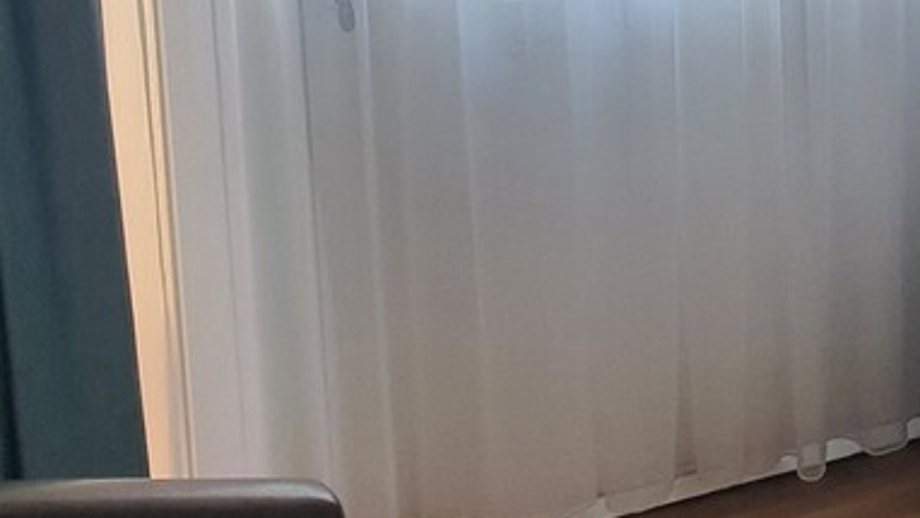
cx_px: 1067
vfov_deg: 15.6
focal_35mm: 76
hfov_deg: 25.4
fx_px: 1854
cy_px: 10
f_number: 2.4
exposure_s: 1/100
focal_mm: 4.3
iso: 125
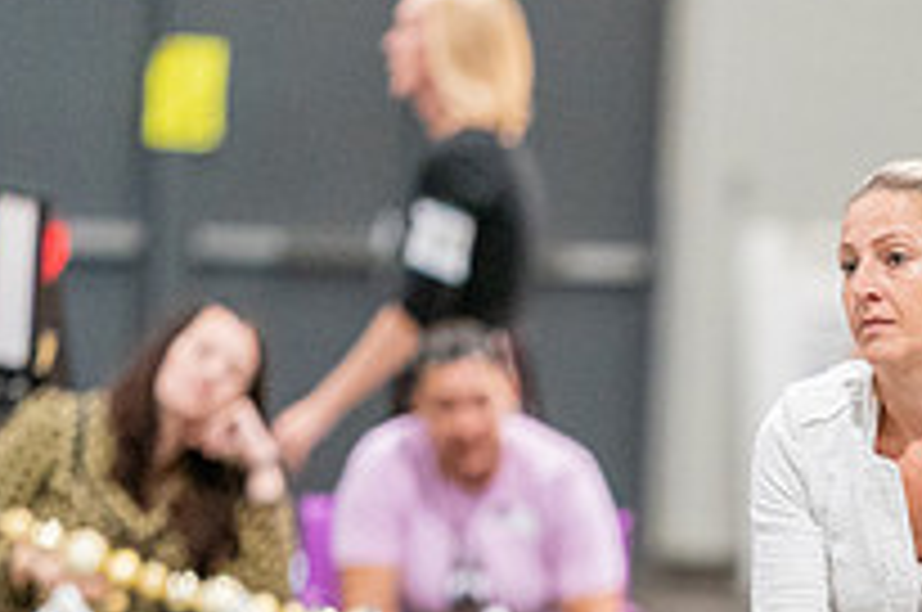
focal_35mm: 567
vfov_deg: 2.4
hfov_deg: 3.6
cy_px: 767
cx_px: 895
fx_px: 14499
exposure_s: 1/250
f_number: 2.8
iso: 6400
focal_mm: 200
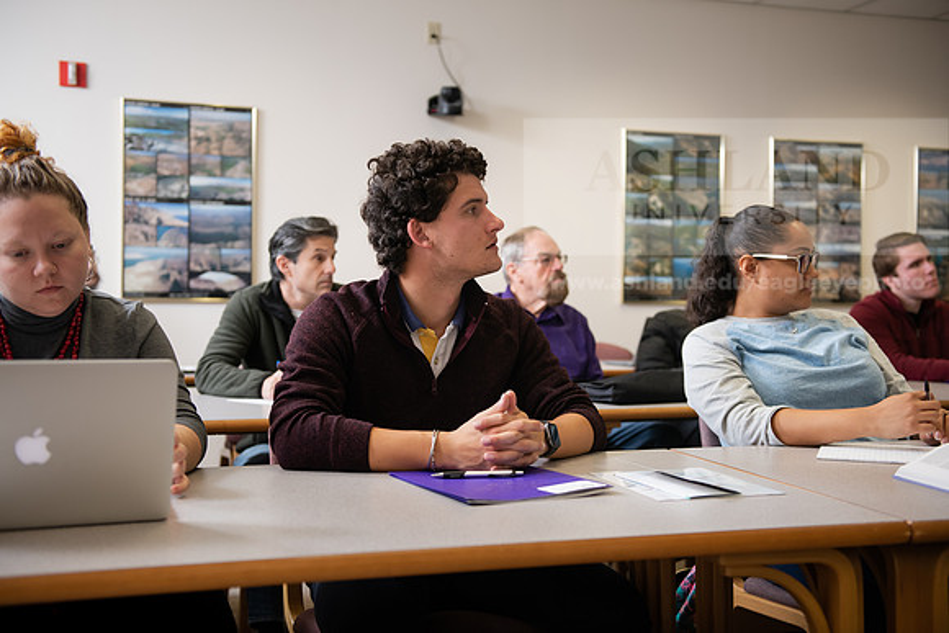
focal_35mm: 42
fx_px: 1107
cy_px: 316
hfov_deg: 46.4
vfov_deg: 31.9
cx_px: 474
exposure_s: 1/200
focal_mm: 42
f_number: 3.2
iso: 640
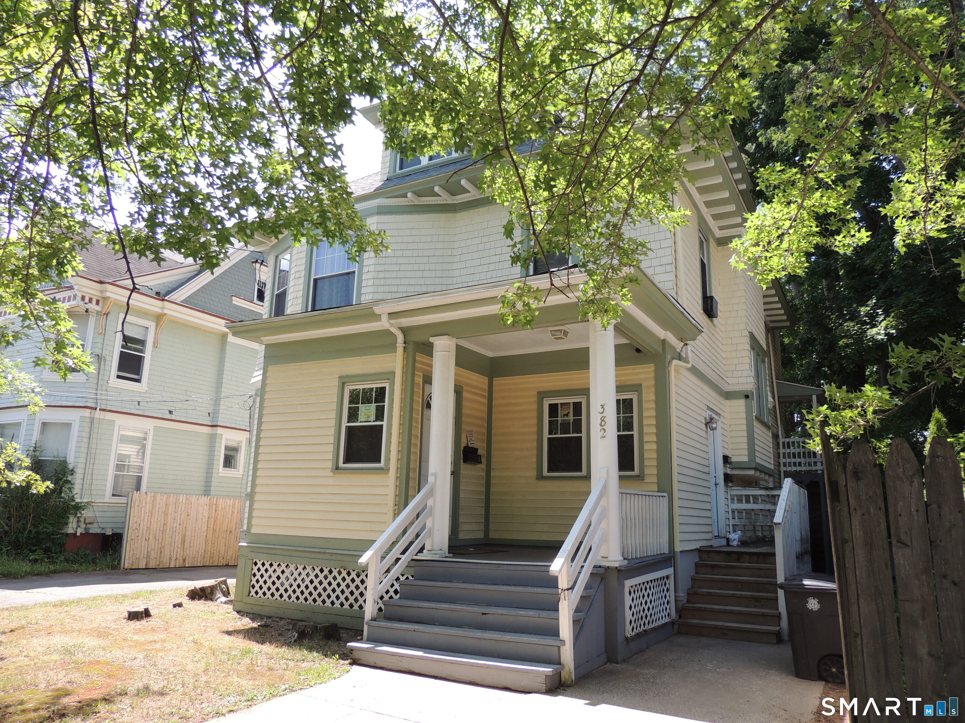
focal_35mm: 24
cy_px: 362
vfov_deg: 56.8
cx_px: 482
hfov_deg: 71.6
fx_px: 669
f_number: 3
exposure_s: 1/320
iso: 100
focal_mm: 4.3
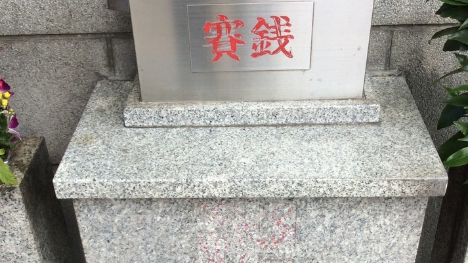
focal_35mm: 50
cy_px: 229
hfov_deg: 41.3
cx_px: 222
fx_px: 620
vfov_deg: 23.4
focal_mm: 3.3
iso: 32
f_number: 2.4
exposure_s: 1/381
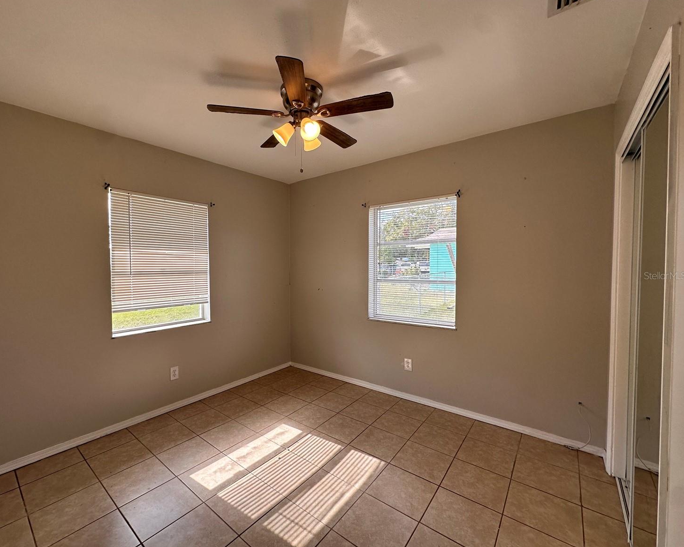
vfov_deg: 84.0
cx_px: 313
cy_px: 275
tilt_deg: -0.9
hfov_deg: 96.6
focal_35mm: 15
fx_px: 304
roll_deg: +0.3
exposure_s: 1/217
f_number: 2.2
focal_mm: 2.22
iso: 40
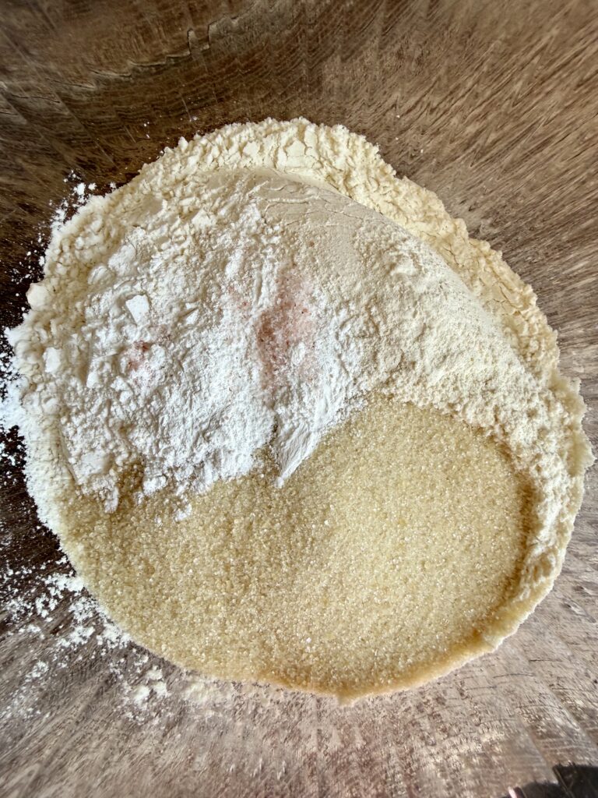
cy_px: 399
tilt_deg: -86.6
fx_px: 553
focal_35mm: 24
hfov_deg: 56.8
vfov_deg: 71.6
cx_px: 299
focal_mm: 2.22
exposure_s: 1/106
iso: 40
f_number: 2.2
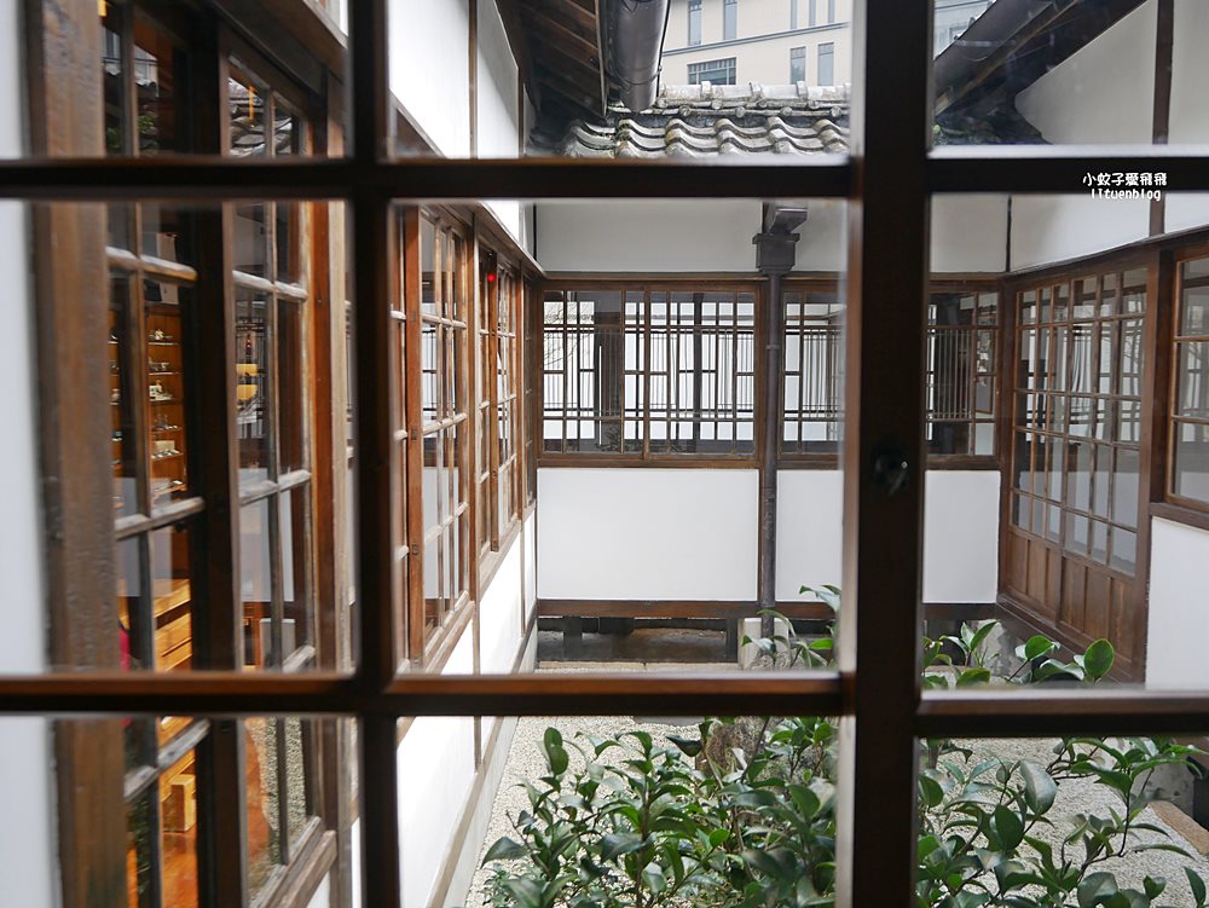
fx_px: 1118
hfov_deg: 56.8
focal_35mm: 32
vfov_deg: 44.2
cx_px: 604
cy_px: 454
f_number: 4
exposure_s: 1/200
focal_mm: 16
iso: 200
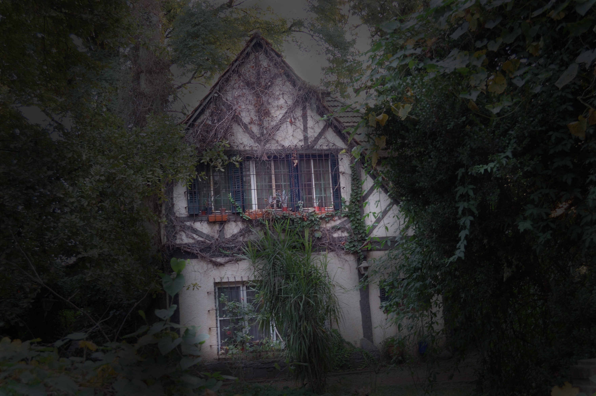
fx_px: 769
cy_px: 198
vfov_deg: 28.9
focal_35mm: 46
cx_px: 298
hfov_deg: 42.4
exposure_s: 1/8
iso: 200
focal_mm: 31
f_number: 6.3
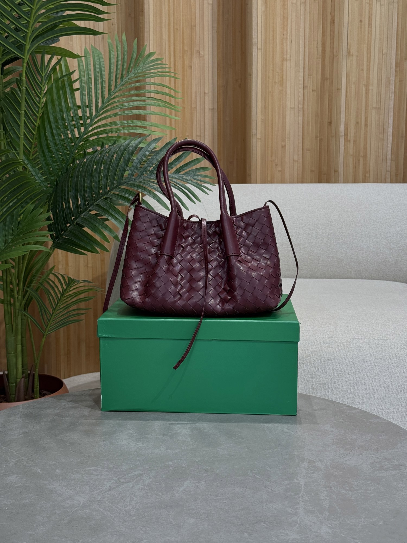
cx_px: 204
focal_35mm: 48
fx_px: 752
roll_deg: +0.8
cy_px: 272
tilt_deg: -6.9
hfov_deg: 30.3
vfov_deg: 39.7
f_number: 1.78
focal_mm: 6.76
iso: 64
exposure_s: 1/173
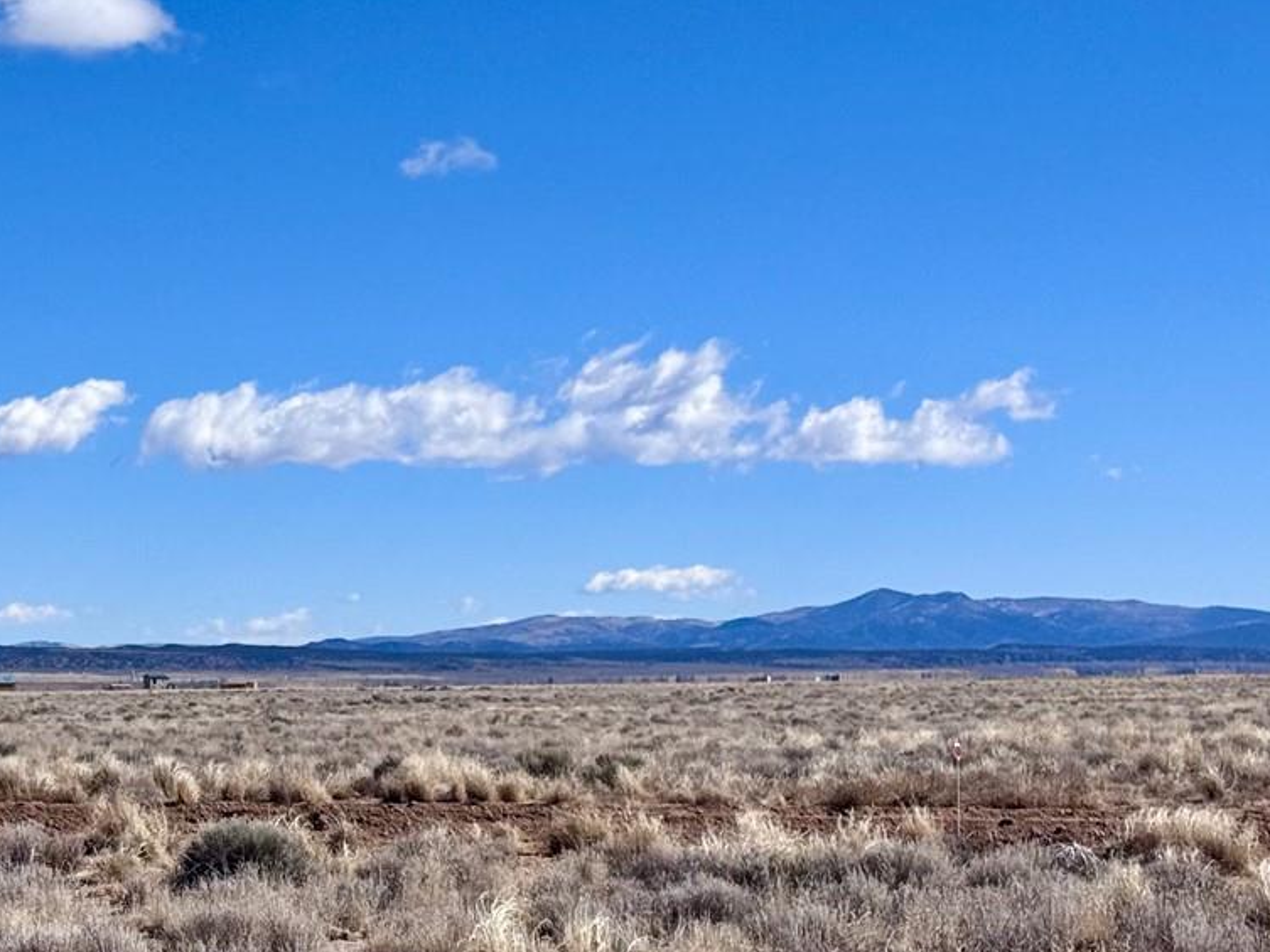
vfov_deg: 14.4
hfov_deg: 19.0
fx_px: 3743
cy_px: 846
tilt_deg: -2.7
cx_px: 204
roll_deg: +0.5
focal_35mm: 102
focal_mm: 6.76
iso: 80
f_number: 1.78
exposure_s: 1/9009
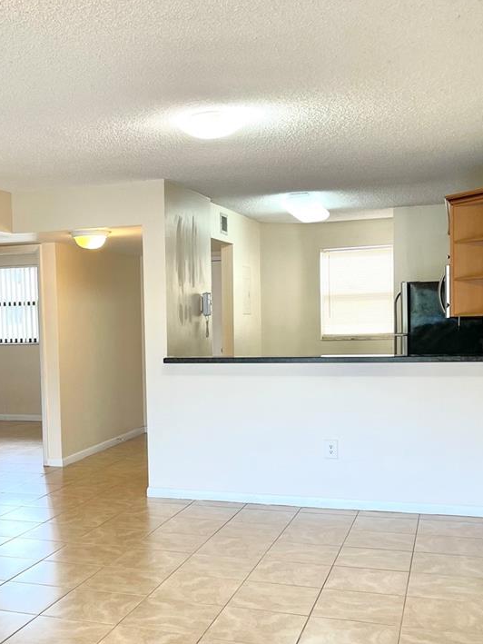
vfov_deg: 42.9
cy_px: 362
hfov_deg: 32.3
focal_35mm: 44
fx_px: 818
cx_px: 128
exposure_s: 1/60
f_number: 1.6
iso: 80
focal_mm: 5.1
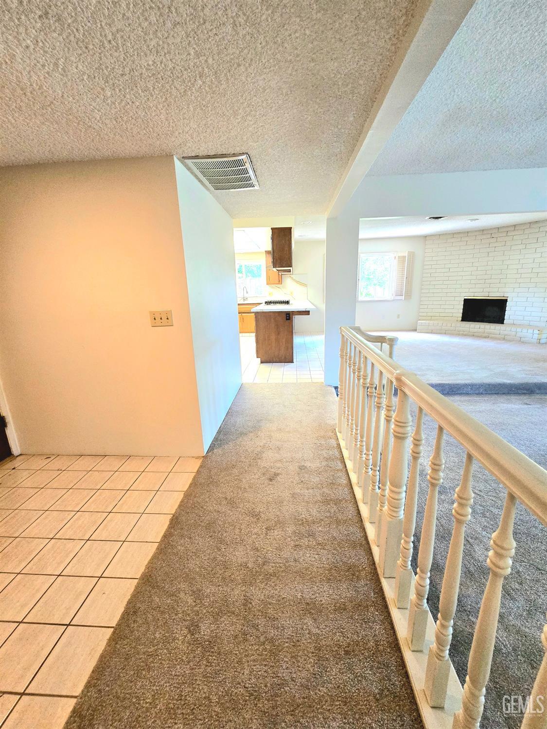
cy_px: 364
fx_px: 274
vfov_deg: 106.2
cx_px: 274
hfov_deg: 89.9
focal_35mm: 13
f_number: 2.2
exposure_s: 1/60.2
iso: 320
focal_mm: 2.2
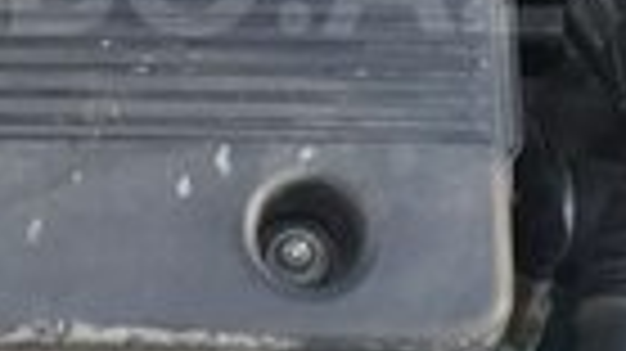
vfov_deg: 8.0
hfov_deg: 14.2
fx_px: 2488
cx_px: 104
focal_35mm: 150
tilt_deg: -53.2
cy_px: -34
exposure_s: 1/33
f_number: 2.2
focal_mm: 4.15
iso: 25
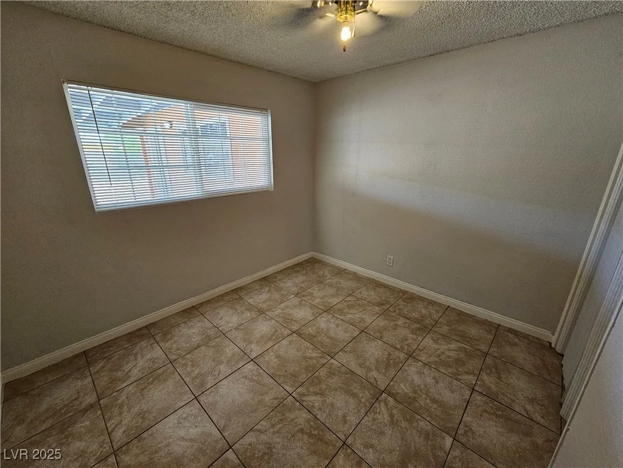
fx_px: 234
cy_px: 234
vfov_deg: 89.9
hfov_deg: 106.2
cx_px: 312
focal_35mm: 13
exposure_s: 1/60
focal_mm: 2.2
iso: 250
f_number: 2.2
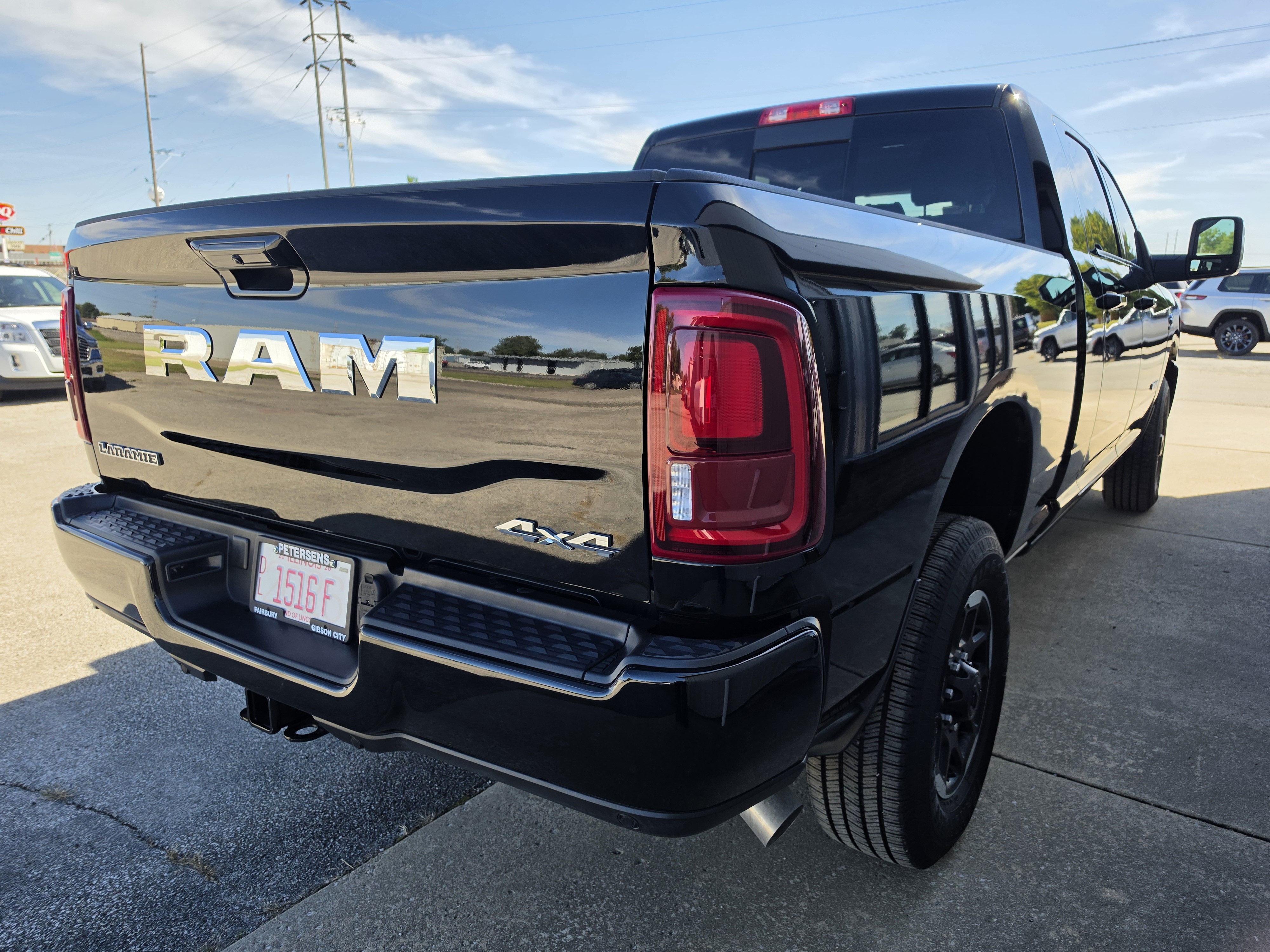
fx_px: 844
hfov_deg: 73.9
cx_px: 635
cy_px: 476
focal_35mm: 23
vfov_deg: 58.9
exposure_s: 1/3318
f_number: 1.4
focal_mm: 6.5
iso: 64
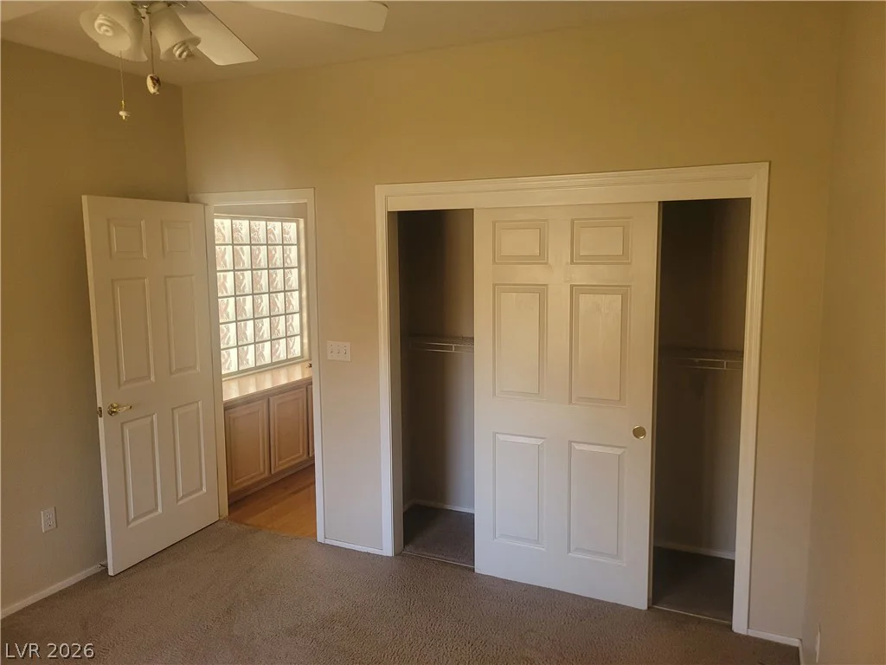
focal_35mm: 26
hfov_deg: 67.3
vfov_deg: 53.1
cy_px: 332
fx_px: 665
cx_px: 443
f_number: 1.8
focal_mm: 5.4
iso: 250
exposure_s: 1/120
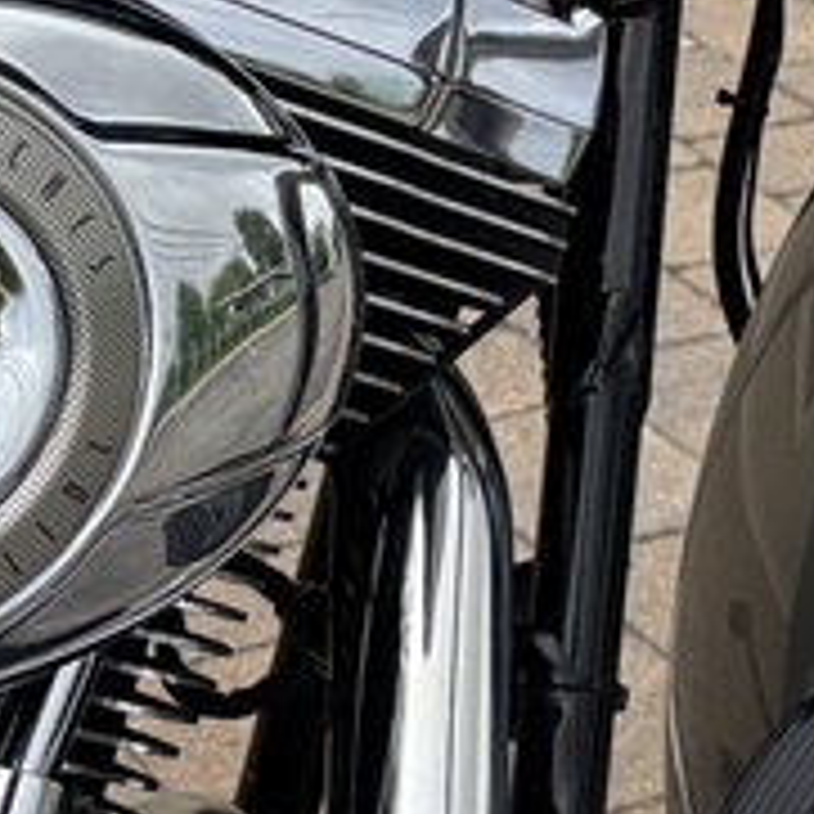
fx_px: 3459
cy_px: 252
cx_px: 908
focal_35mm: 130
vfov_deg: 13.4
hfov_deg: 13.2
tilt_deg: -20.2
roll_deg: -4.4
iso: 50
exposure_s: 1/988
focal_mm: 5.96
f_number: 1.6
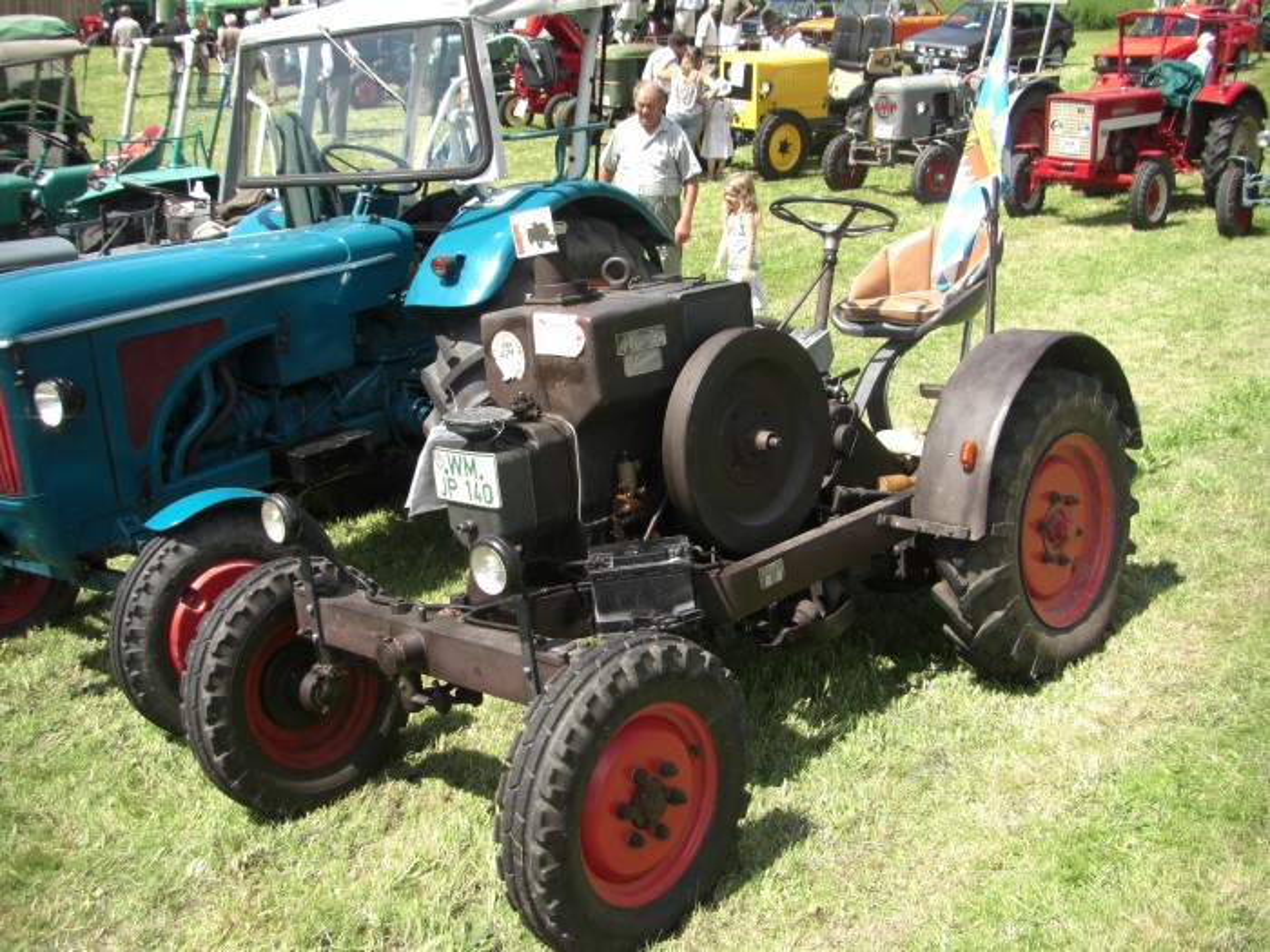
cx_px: 635
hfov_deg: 49.0
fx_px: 1394
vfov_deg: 37.7
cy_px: 476
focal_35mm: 38
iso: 64
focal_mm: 6.3
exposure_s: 1/320
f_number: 3.4
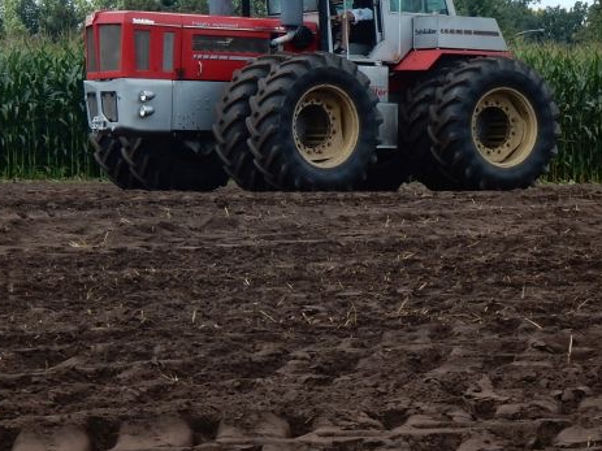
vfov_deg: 8.7
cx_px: 337
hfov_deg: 11.6
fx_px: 2973
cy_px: 117
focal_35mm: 171
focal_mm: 17.6
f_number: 5.3
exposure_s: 1/320
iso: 125
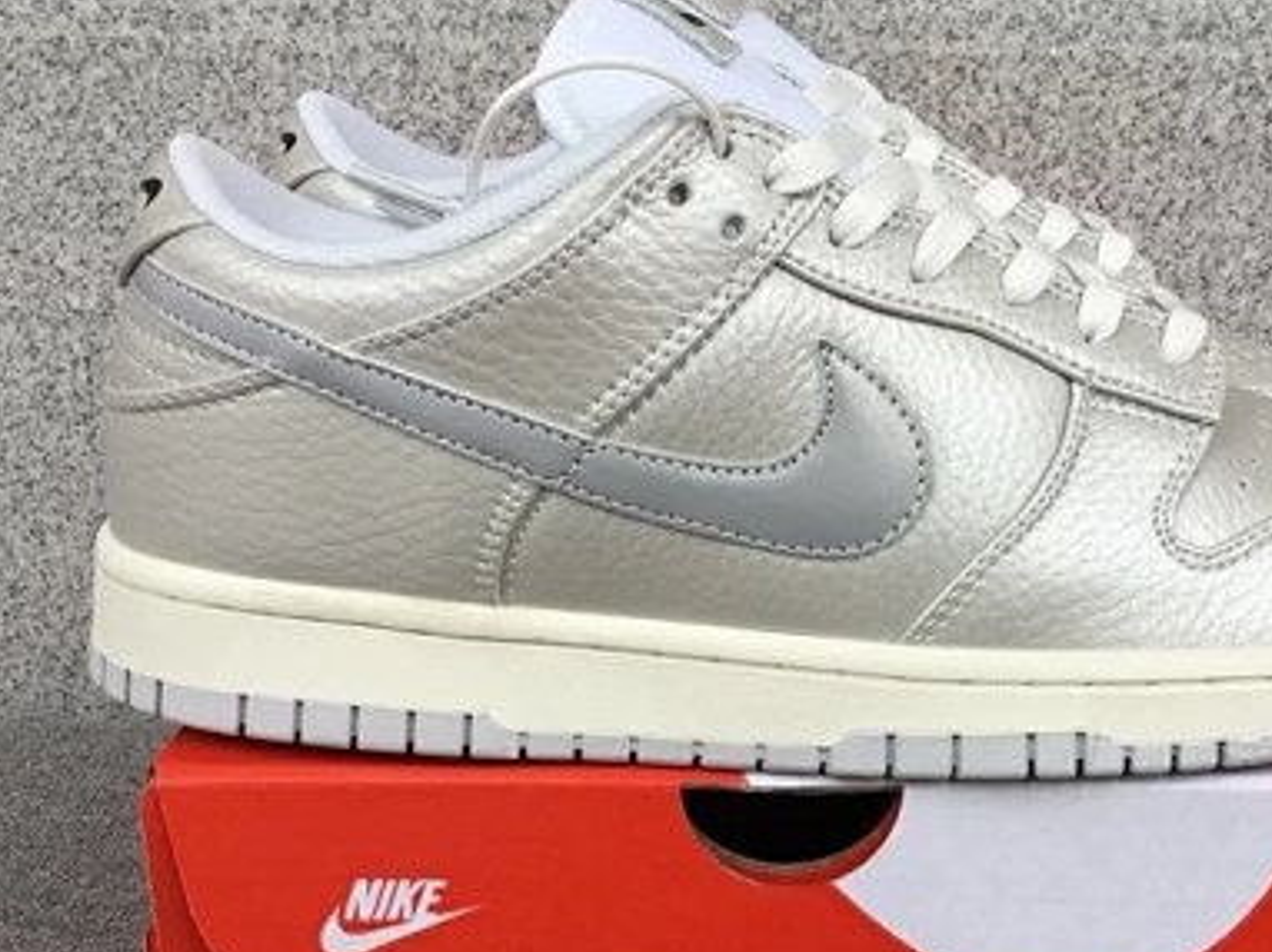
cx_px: 826
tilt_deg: -20.4
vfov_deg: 27.7
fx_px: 1910
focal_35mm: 52
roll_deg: -0.5
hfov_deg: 36.5
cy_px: 672
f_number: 2.4
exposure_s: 1/131
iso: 25
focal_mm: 3.3
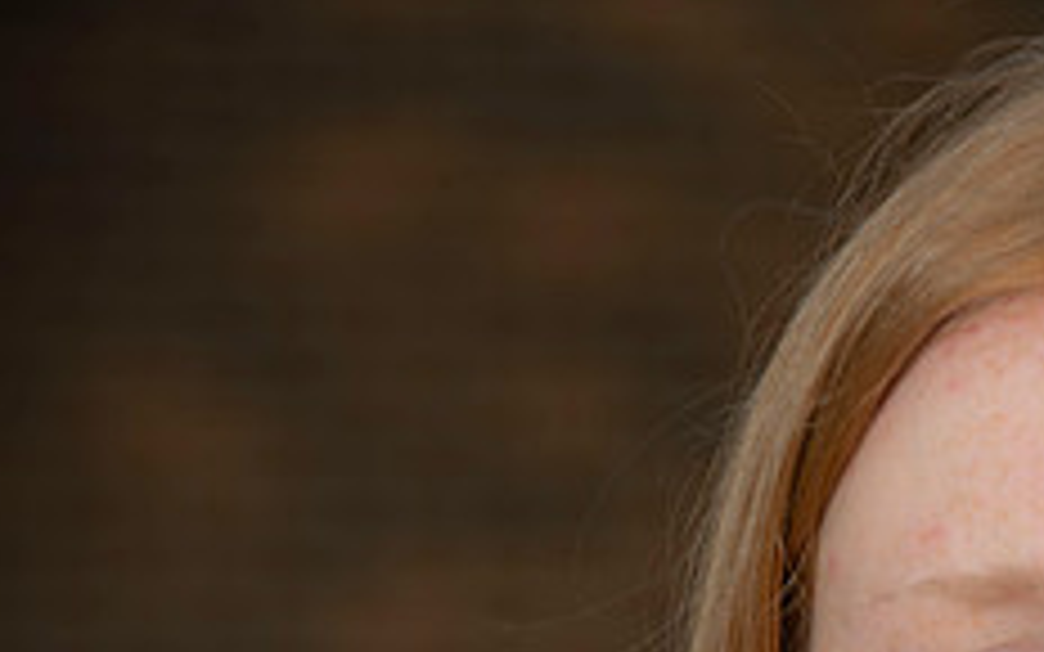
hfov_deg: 4.5
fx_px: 13401
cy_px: 697
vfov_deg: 2.8
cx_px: 1161
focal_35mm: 471
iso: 80
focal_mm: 185
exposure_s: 1/250
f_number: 6.3
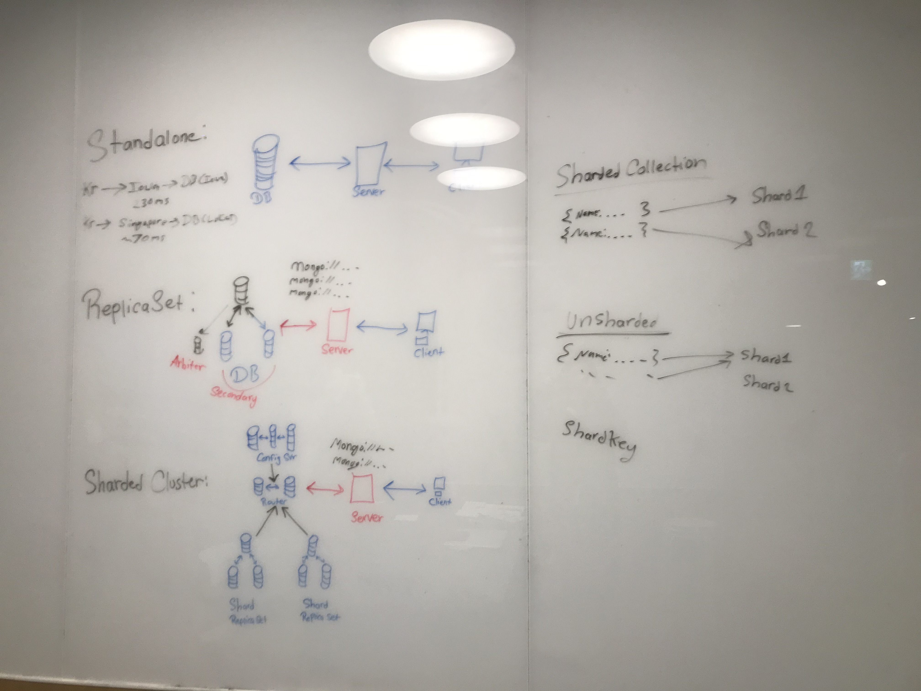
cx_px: 460
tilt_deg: +3.4
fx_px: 745
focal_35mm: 28
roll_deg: -0.4
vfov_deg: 49.7
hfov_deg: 63.4
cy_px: 346
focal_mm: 3.99
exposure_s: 1/60
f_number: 1.8
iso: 32
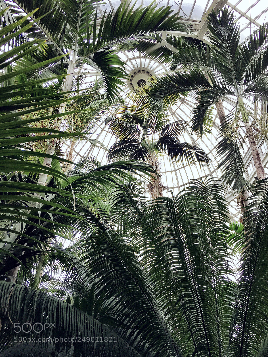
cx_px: 134
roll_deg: -4.6
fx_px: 299
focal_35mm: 29
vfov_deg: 61.7
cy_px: 178
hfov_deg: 48.2
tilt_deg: +40.7
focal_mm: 4.15
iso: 25
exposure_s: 1/195
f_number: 2.2
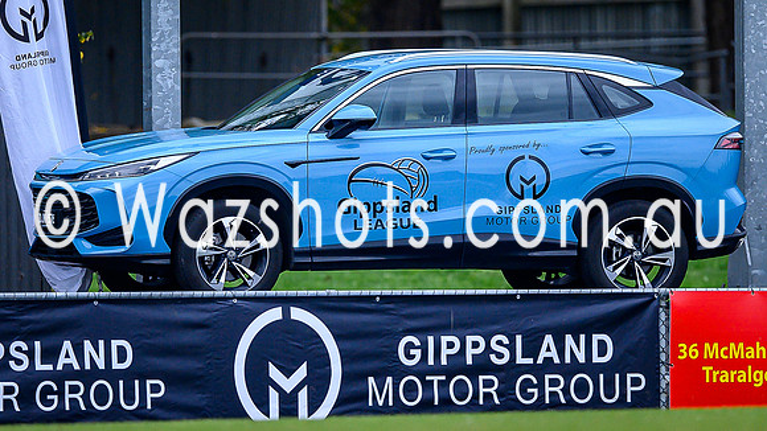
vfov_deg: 1.0
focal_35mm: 1177
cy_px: 225
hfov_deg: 1.8
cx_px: 376
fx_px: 23942
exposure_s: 1/1600
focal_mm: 500
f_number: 4
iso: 1600
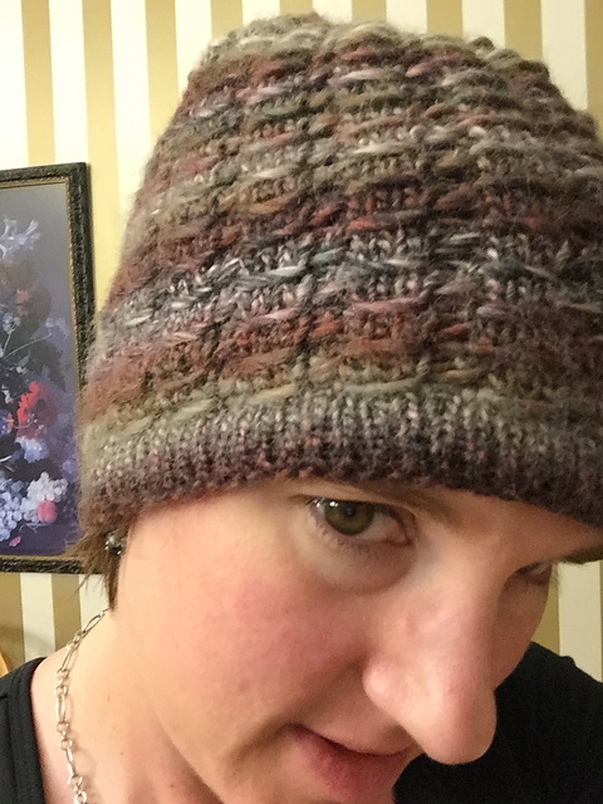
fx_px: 720
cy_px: 402
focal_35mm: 31
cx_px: 302
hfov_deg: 45.4
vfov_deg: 58.4
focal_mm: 2.65
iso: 320
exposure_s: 1/15
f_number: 2.2
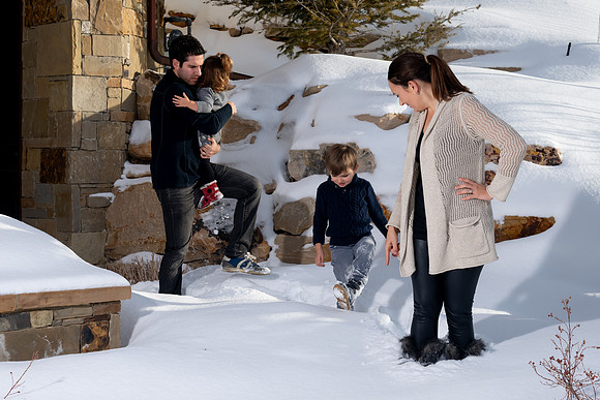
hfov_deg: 30.0
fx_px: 1121
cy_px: 144
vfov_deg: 20.2
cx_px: 311
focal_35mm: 67
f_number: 6.3
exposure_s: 1/640
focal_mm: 42
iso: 160
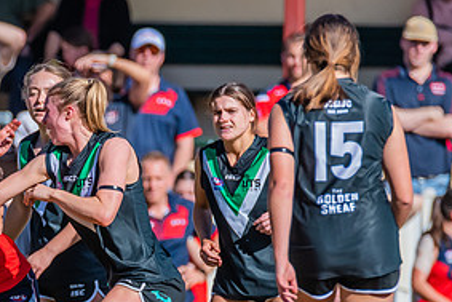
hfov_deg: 1.2
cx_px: 6
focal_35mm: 1688
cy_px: 275
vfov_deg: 0.8
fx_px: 21204
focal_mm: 600
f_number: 10
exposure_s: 1/1600
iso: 800
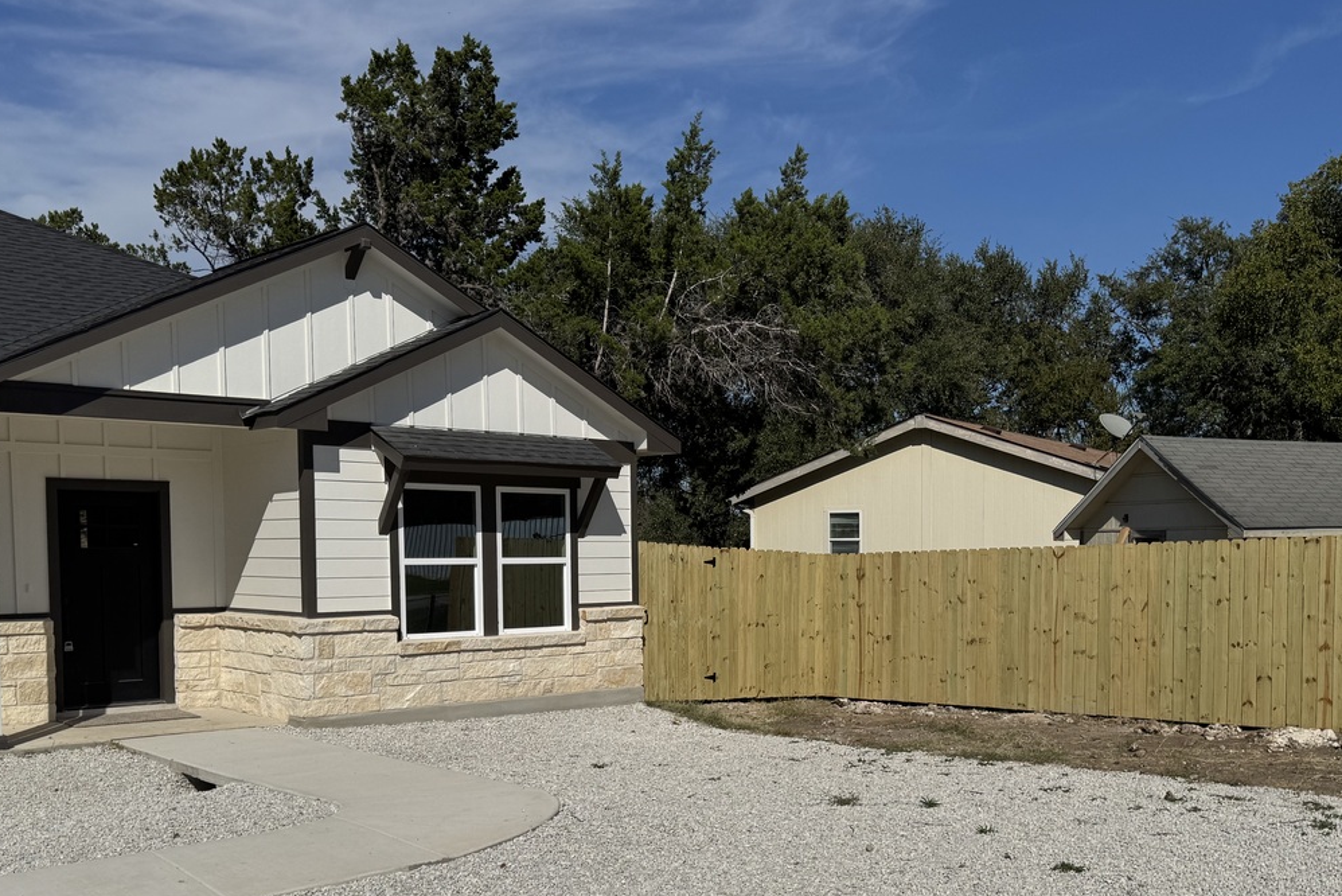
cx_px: 799
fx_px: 1342
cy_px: 627
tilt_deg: -2.8
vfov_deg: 36.4
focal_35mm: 36
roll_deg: +0.2
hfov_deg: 52.8
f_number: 1.78
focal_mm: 6.76
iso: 64
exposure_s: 1/12346
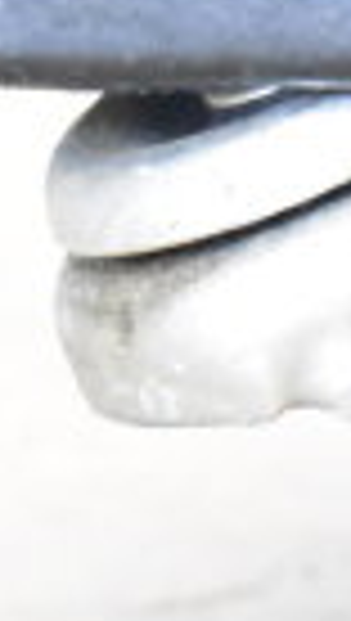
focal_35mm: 333
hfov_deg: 3.6
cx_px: 972
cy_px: 524
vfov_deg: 6.5
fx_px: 5490
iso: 12800
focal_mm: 48
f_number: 5.3
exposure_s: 1/80
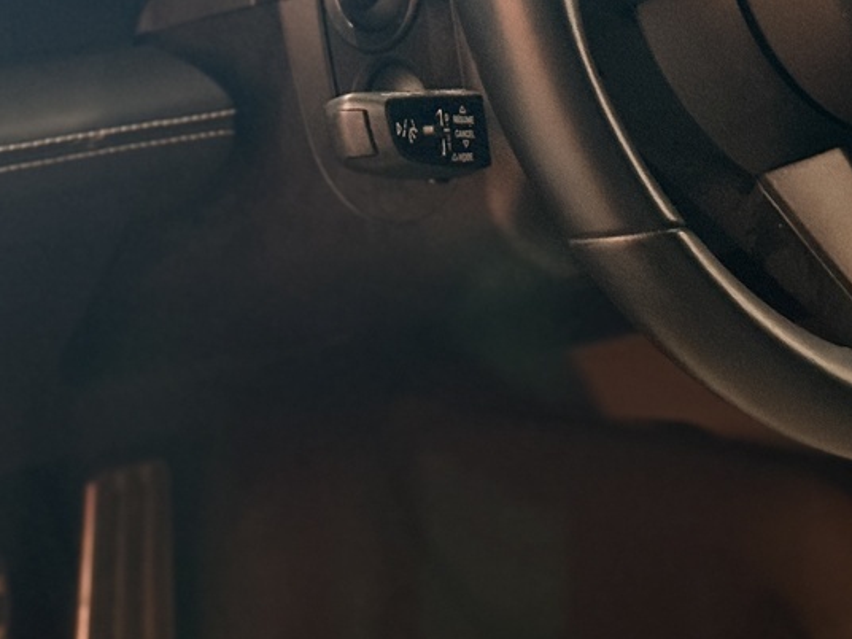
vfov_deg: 11.3
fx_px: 3175
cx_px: 725
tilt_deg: -6.2
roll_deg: -1.6
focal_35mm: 129
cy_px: -111
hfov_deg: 15.2
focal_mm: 6.76
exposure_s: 1/60
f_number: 1.78
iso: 250
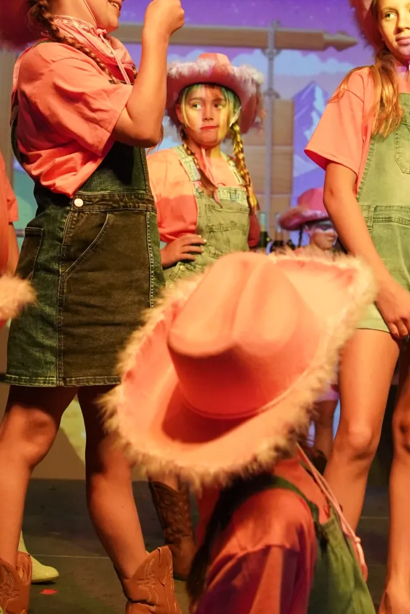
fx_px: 1503
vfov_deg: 22.7
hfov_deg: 15.5
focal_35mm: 88
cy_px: 97
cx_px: 131
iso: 6400
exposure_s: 1/640
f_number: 3.2
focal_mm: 35
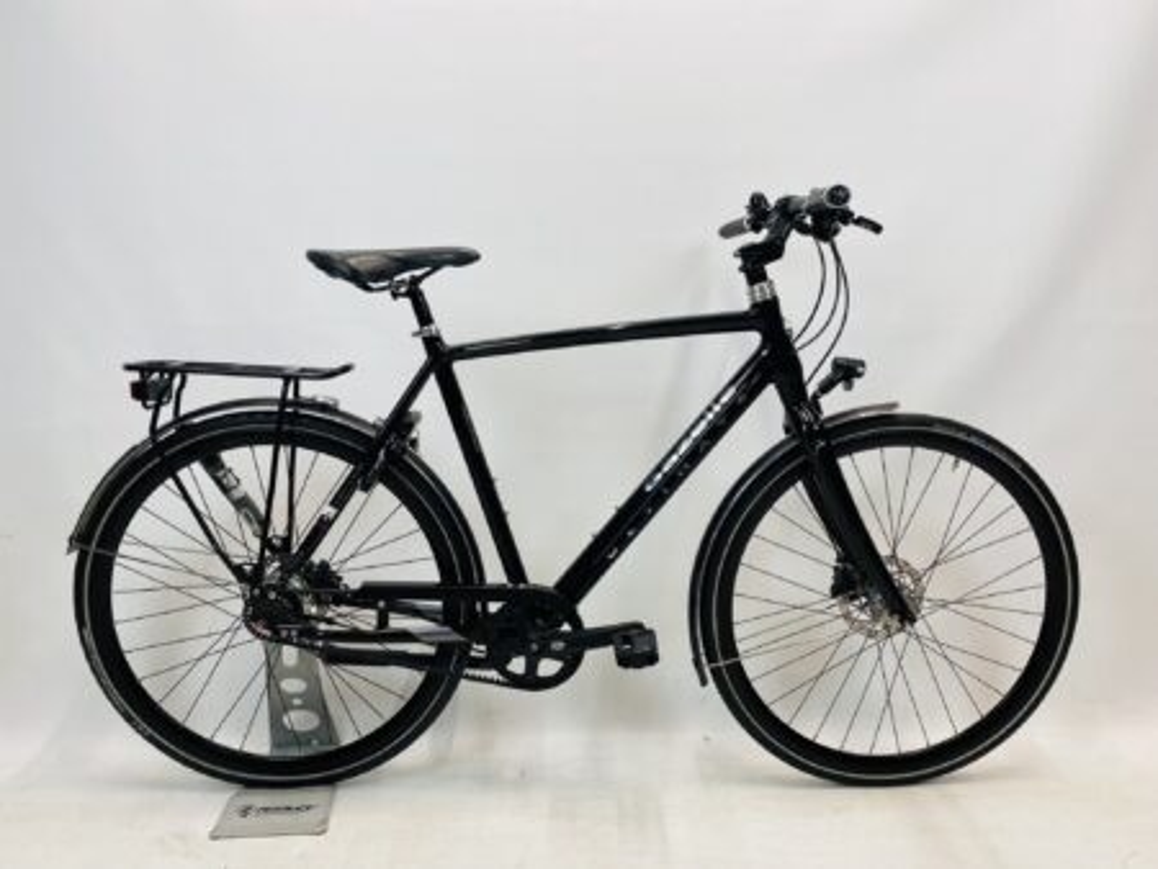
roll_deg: +0.1
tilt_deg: -8.1
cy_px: 434
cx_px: 579
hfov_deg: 67.3
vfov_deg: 53.1
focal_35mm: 26
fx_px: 870
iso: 50
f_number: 1.8
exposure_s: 1/100
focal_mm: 4.25
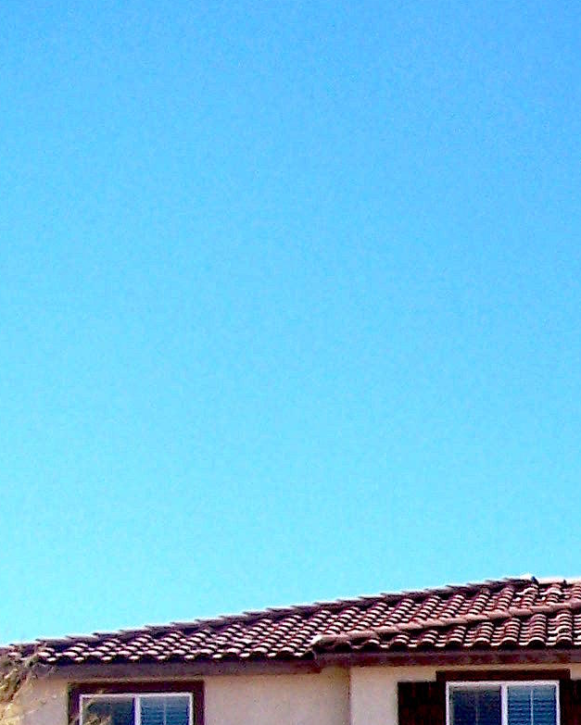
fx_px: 2621
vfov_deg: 15.3
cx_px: 994
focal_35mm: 122
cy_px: 814
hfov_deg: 11.8
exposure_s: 1/800
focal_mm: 6.3
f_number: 4
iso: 80
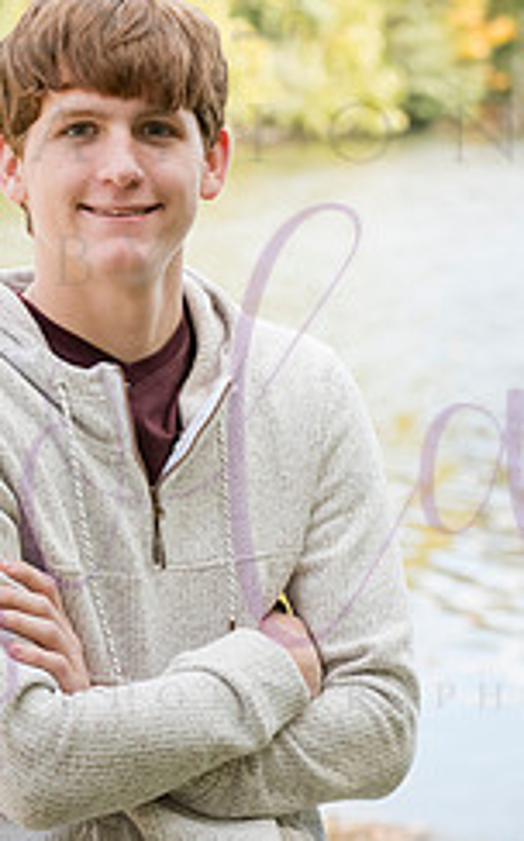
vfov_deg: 11.1
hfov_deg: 7.0
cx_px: 159
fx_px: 4306
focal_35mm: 188
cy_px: 255
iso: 800
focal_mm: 100
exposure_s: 1/640
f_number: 6.3
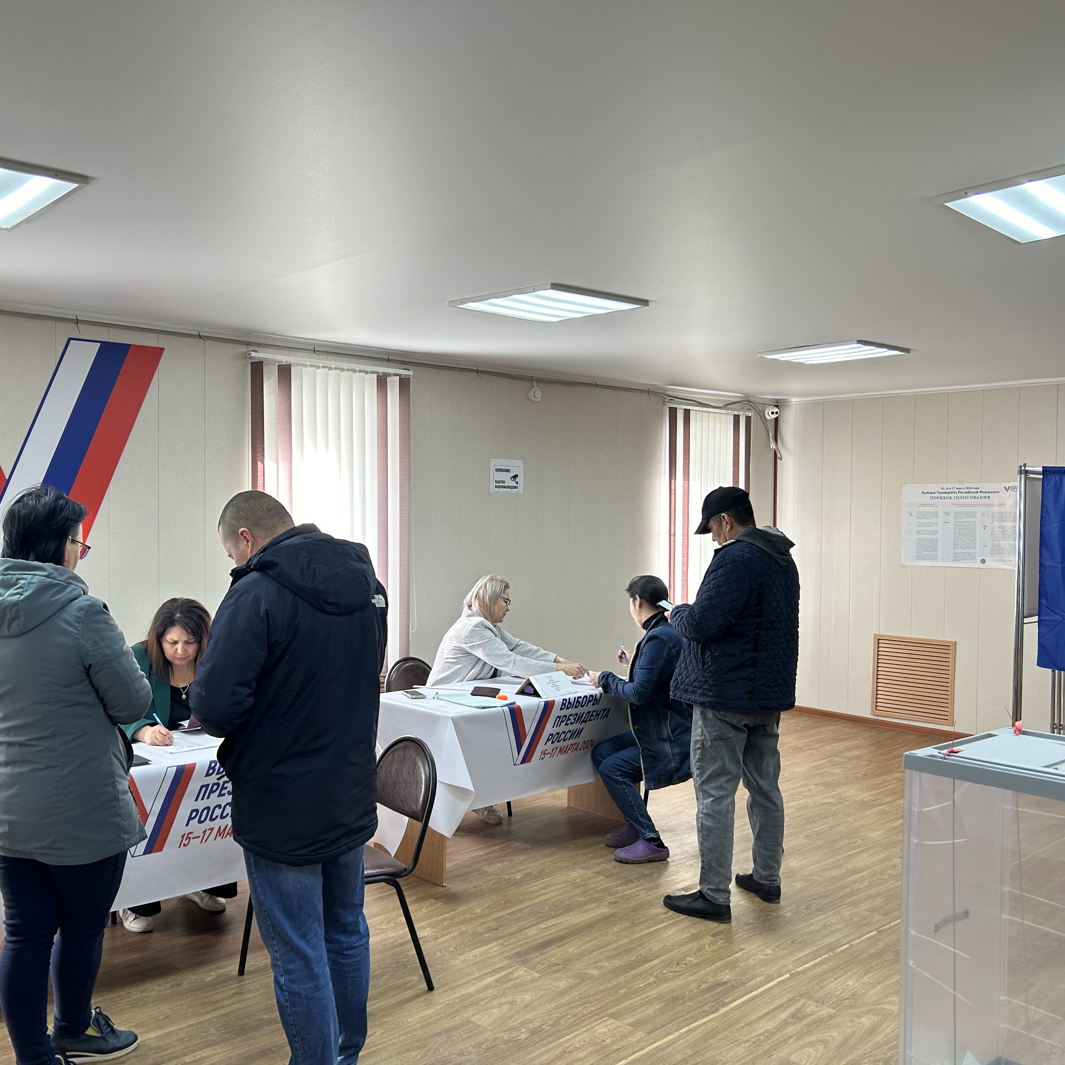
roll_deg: -1.0
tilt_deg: -3.3
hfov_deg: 52.4
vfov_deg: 52.5
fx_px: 1079
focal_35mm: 31
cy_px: 536
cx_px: 479
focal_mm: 5.7
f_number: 1.5
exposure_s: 1/100
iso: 50
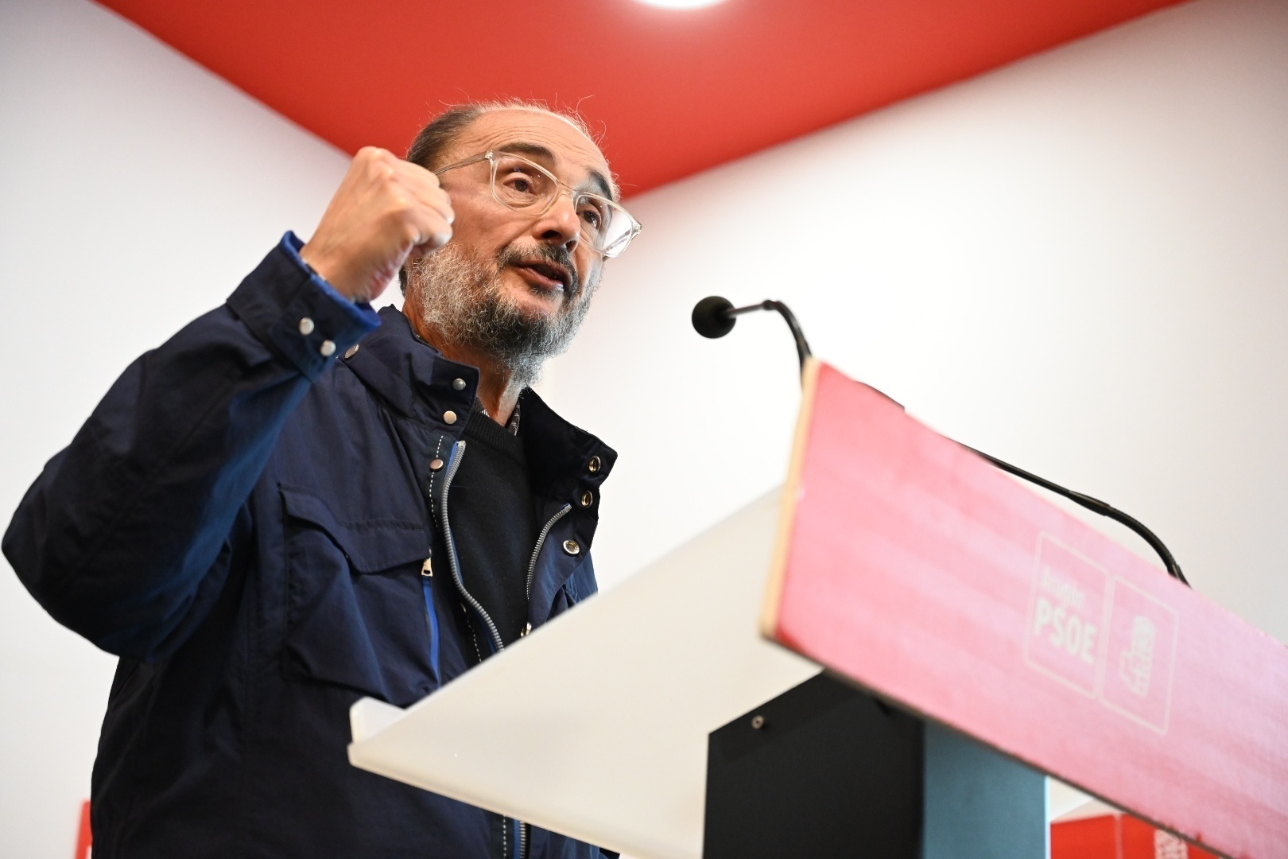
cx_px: 644
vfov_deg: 21.6
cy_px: 430
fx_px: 2254
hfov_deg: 31.9
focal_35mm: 63
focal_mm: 63
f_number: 4
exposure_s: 1/320
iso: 6400
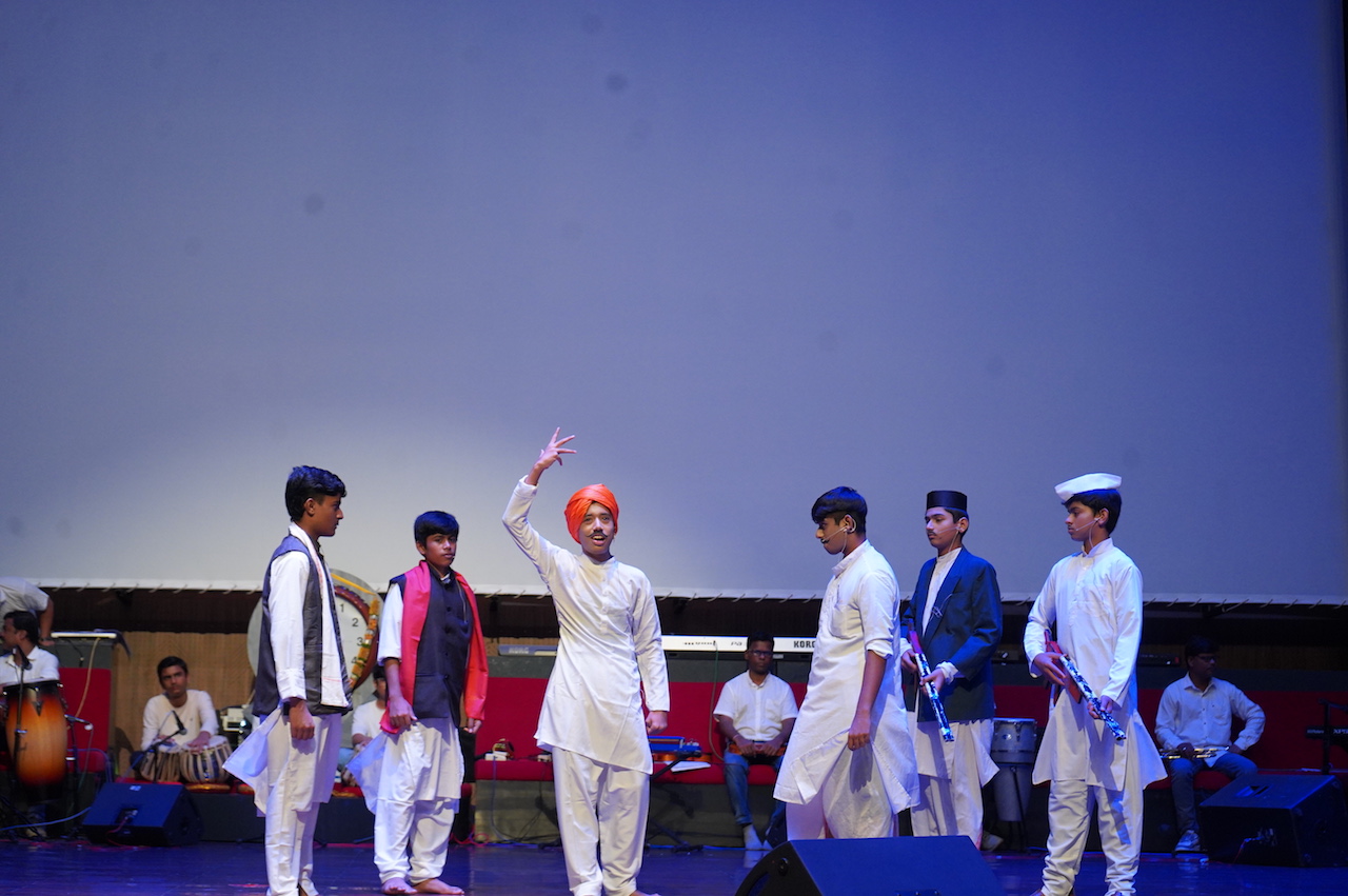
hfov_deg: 28.9
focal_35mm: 70
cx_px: 674
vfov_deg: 19.4
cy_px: 448
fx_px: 2619
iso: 4000
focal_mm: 70
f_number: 5.6
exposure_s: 1/160
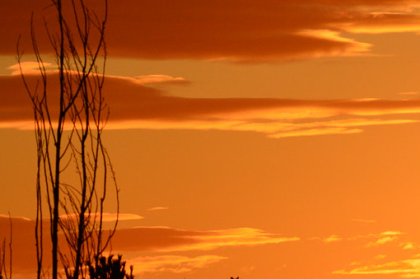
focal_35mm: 847
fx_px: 9872
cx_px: 408
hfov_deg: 2.4
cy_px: 124
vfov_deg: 1.6
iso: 160
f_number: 11
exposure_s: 1/500
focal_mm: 180
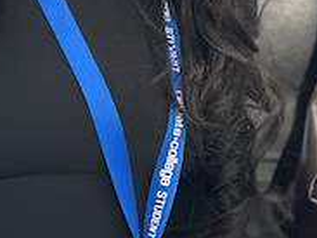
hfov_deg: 7.3
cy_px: 130
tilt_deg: -9.4
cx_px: 388
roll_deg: -3.6
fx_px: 2462
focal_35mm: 269
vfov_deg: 5.5
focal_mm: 6.86
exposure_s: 1/33
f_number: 1.78
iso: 320
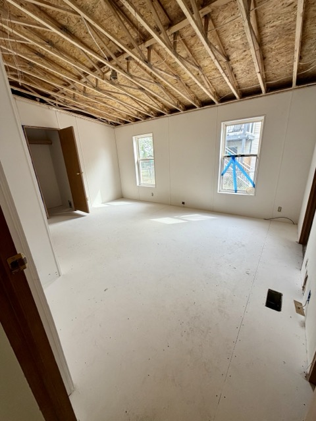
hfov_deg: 85.7
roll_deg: +2.7
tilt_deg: -17.6
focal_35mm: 14
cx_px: 158
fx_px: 170
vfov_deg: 102.1
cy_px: 210
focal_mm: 2.22
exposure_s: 1/121
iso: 100
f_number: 2.2
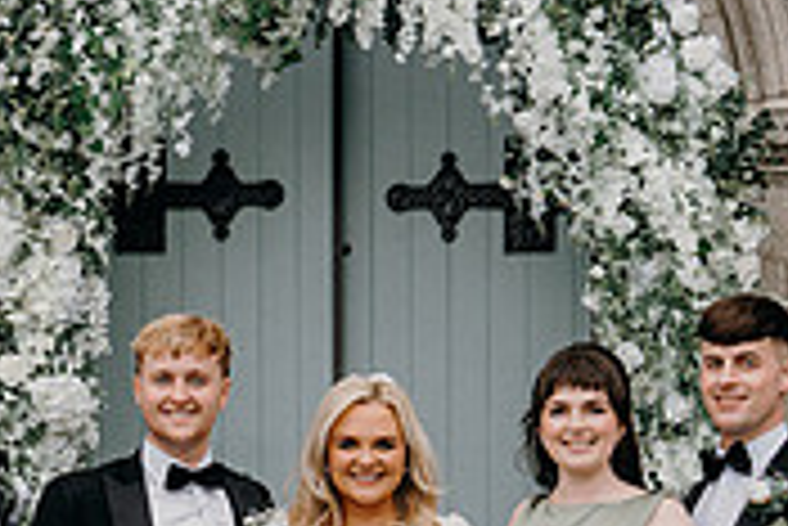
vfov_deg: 12.5
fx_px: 2366
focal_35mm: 108
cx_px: 221
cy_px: 582
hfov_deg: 18.8
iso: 500
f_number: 7.1
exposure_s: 1/200
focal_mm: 32
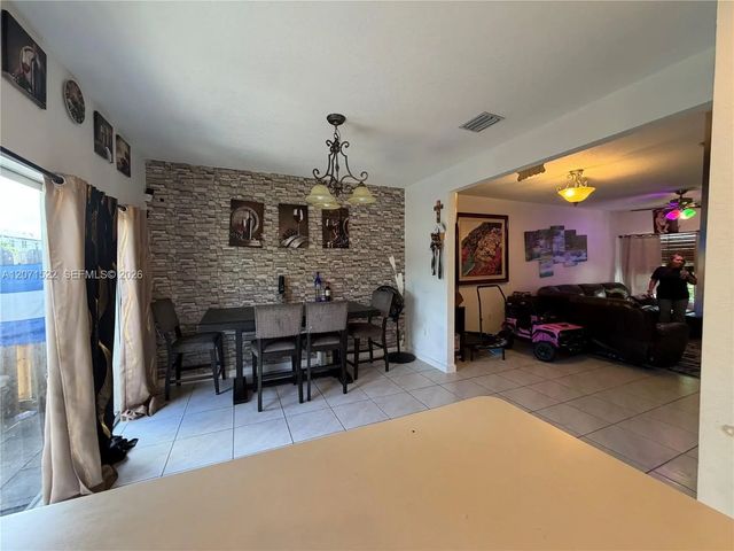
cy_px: 276
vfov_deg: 85.7
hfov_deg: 102.1
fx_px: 297
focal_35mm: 14
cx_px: 367
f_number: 2.2
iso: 200
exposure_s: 1/60
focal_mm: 2.22
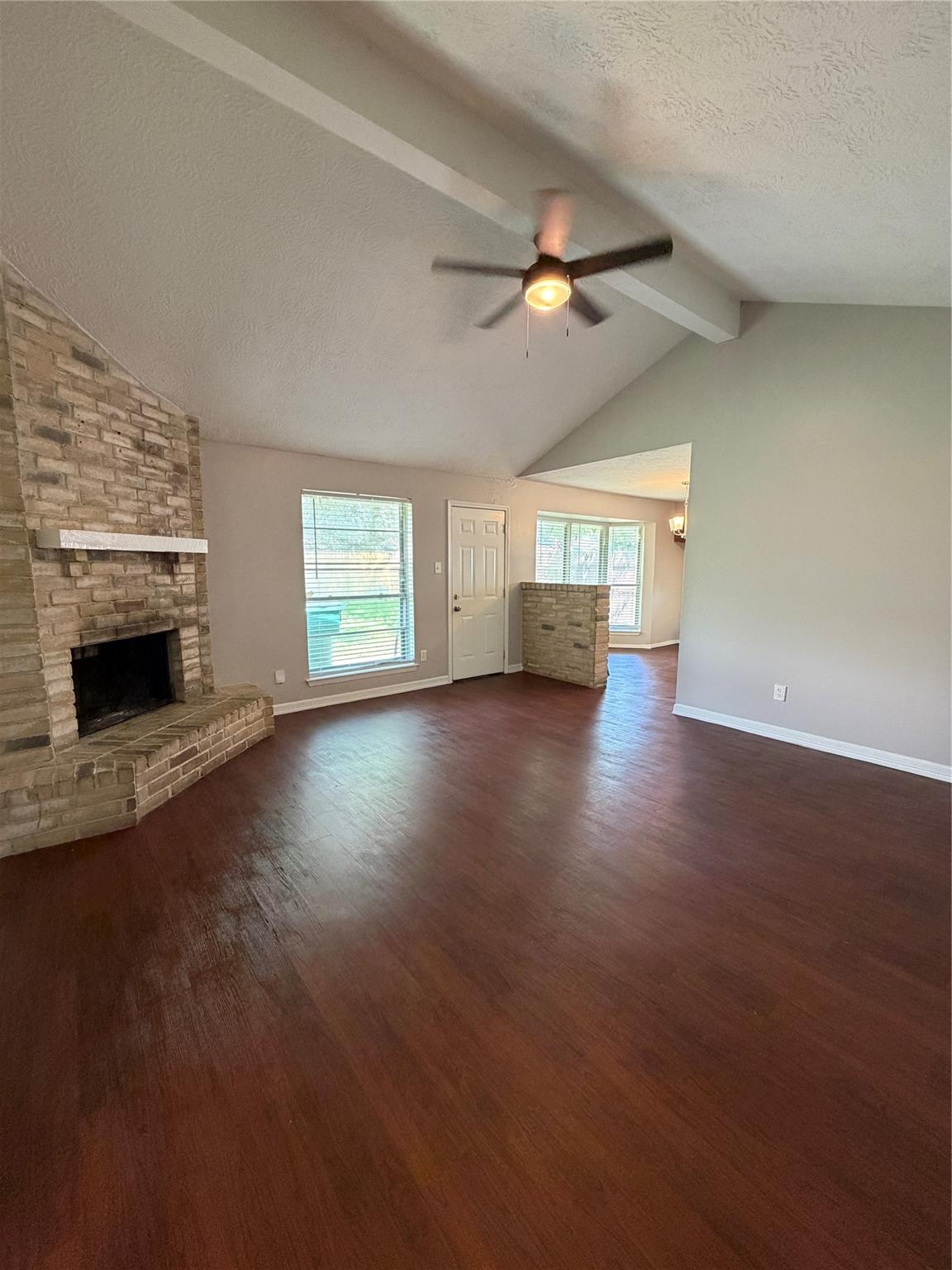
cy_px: 635
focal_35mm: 14
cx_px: 476
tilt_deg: -7.6
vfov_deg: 102.1
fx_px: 513
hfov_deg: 85.7
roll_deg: -0.4
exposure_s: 1/60
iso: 400
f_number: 2.2
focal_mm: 2.22
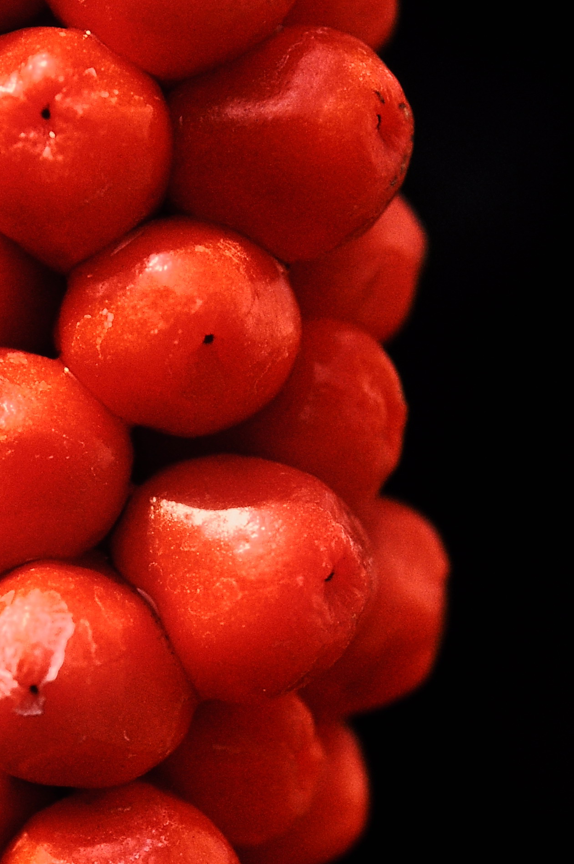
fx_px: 4866
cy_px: 515
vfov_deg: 10.1
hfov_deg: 6.7
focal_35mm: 203
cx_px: 59
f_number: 9
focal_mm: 60
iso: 200
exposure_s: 1/100
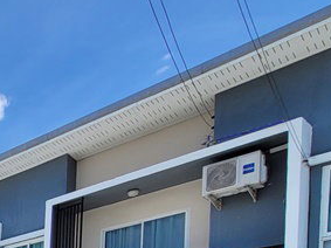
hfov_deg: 27.3
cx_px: -163
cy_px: 387
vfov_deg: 23.0
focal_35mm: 49
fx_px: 468
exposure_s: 1/1874
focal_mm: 1.74
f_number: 2.2
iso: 40
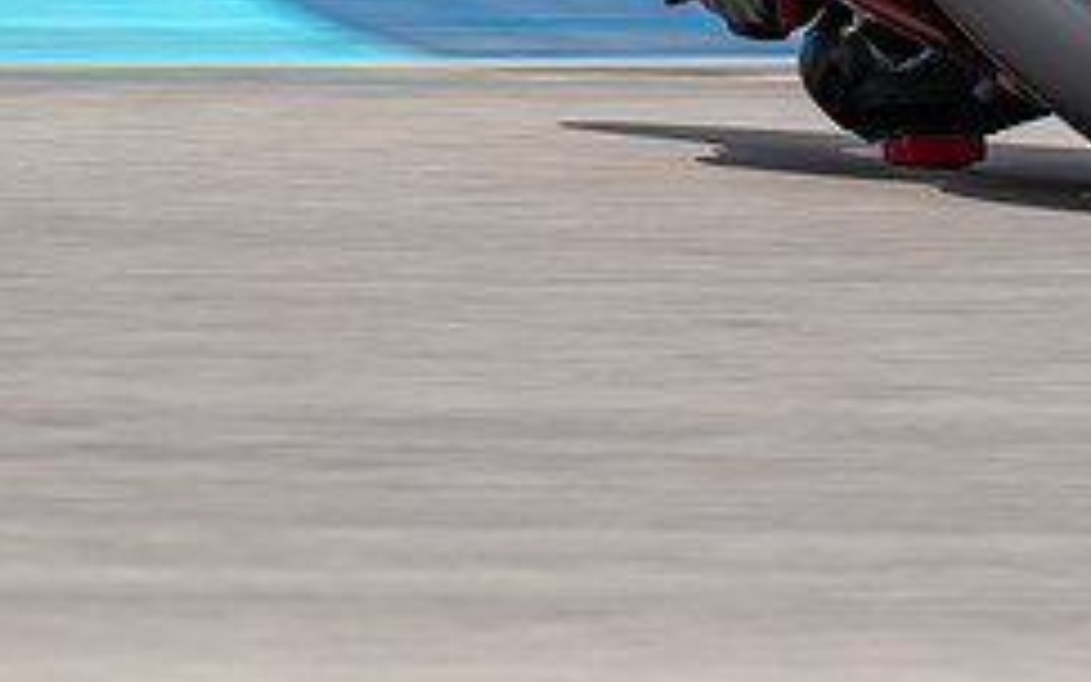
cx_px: 1387
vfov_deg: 1.0
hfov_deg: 1.6
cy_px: -317
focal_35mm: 1287
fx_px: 38276
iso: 64
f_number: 11
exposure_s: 1/160
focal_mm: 390
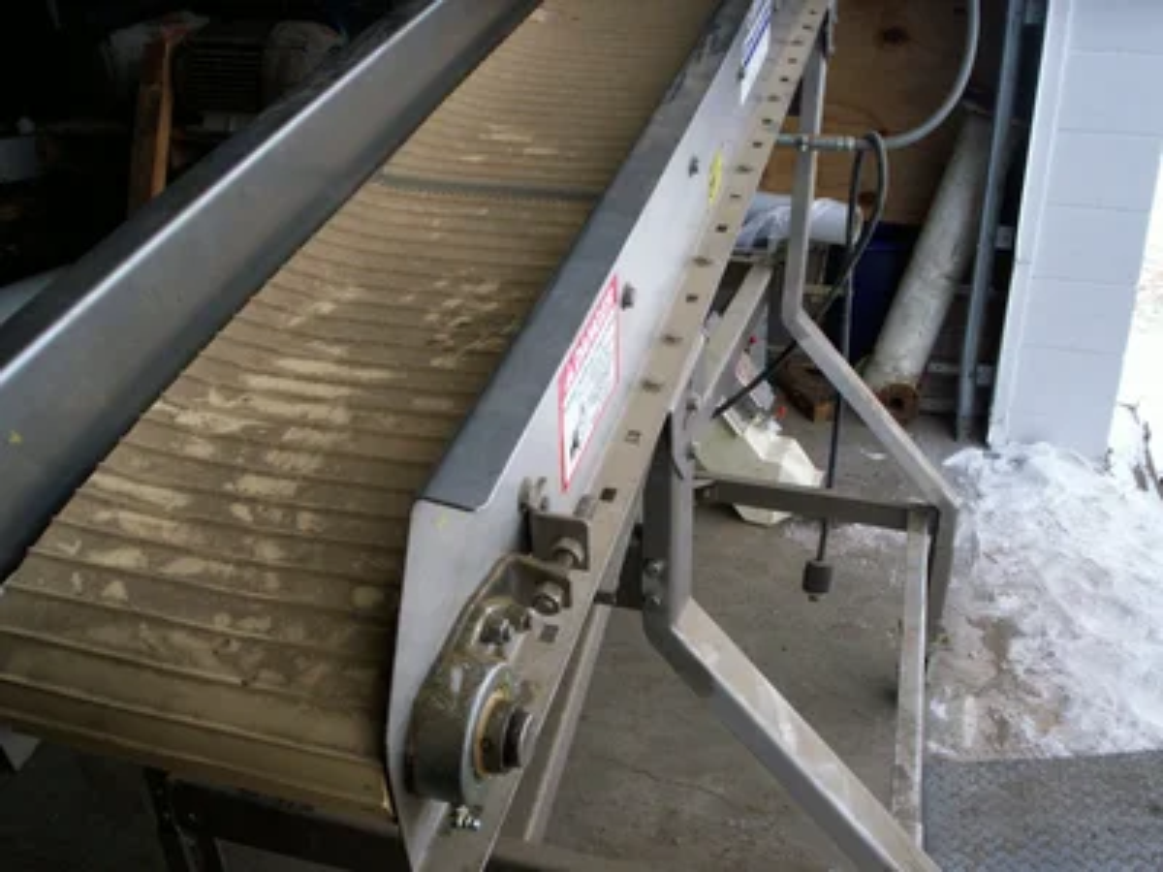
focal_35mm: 36
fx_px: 1209
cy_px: 436
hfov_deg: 51.4
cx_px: 582
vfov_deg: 39.7
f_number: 4.5
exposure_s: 1/149
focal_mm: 5.9
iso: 100
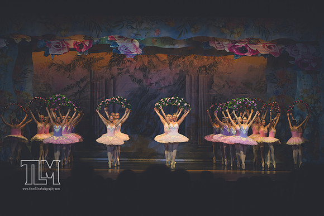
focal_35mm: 90
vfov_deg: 15.2
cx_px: 162
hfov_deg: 22.6
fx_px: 810
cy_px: 108
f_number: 2.8
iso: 640
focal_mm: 90
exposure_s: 1/500
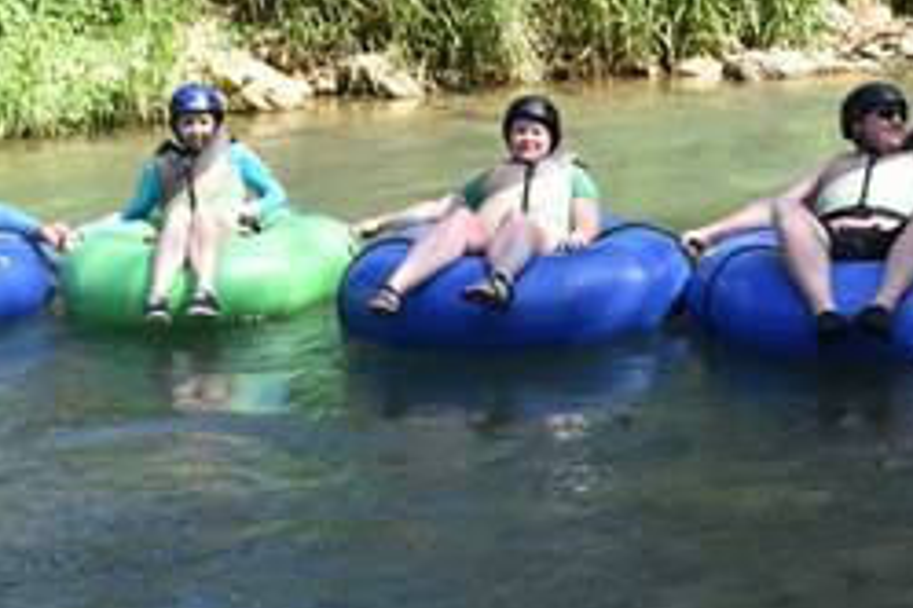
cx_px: 642
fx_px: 1953
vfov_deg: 17.7
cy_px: 218
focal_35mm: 77
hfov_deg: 26.1
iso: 400
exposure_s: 1/1000
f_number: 4.5
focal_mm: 20
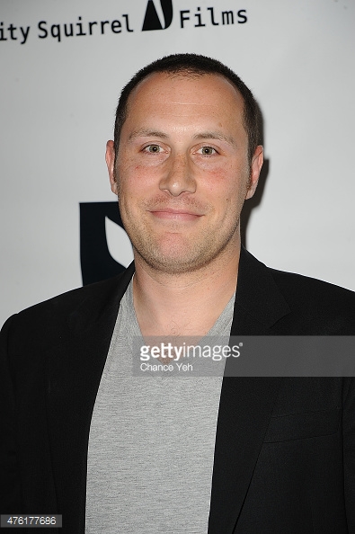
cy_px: 267
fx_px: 1778
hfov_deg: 11.4
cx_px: 178
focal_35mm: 120
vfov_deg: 17.1
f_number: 7.1
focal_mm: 120
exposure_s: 1/200
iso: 400
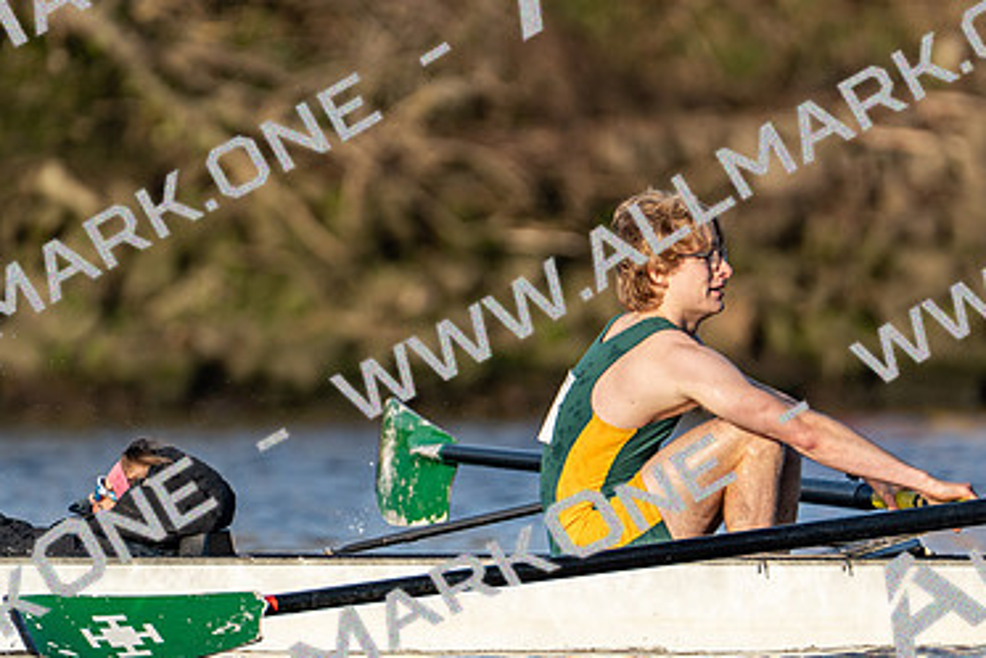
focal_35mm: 934
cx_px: 658
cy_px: 427
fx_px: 25590
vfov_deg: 1.5
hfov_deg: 2.2
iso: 400
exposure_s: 1/2000
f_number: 6.3
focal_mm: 600
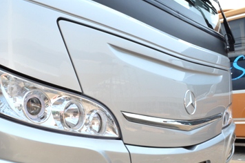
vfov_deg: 33.2
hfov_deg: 48.3
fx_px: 272
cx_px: 100
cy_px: 97
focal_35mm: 40
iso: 800
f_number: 22
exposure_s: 1/125
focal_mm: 18
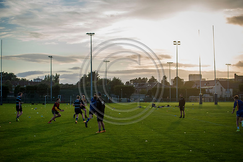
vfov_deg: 19.5
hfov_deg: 28.8
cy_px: 81
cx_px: 122
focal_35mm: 70
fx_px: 473
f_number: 4.5
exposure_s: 1/2500
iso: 1600
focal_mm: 70
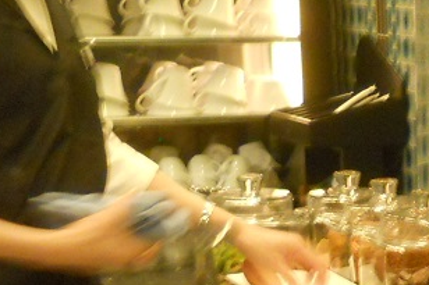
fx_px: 1691
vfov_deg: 9.3
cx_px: 649
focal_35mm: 142
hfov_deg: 13.6
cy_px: 457
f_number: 3.1
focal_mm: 6.72
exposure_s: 1/8
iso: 400
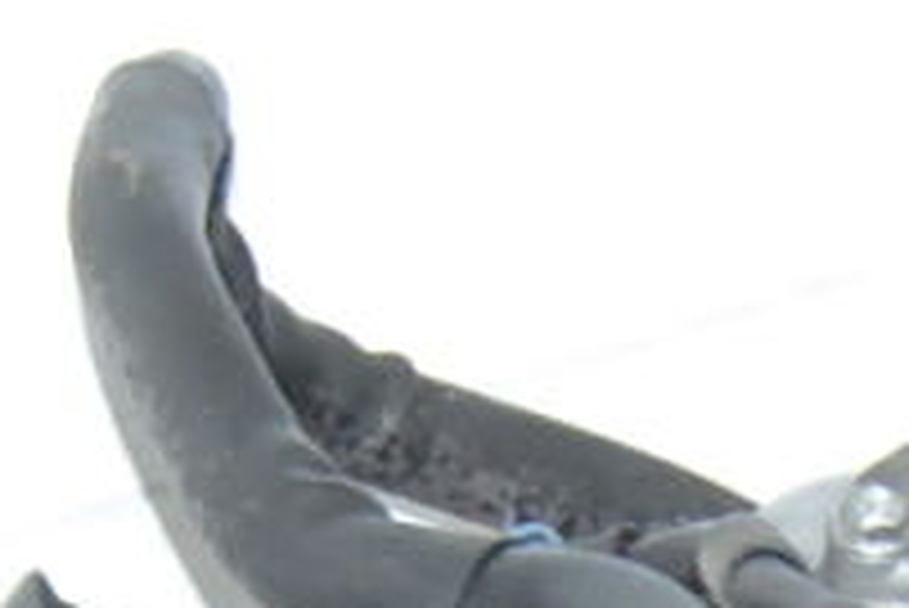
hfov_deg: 5.3
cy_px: 2033
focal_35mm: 381
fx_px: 9627
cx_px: 1786
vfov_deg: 3.5
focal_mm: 32
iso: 800
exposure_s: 1/200
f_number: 9
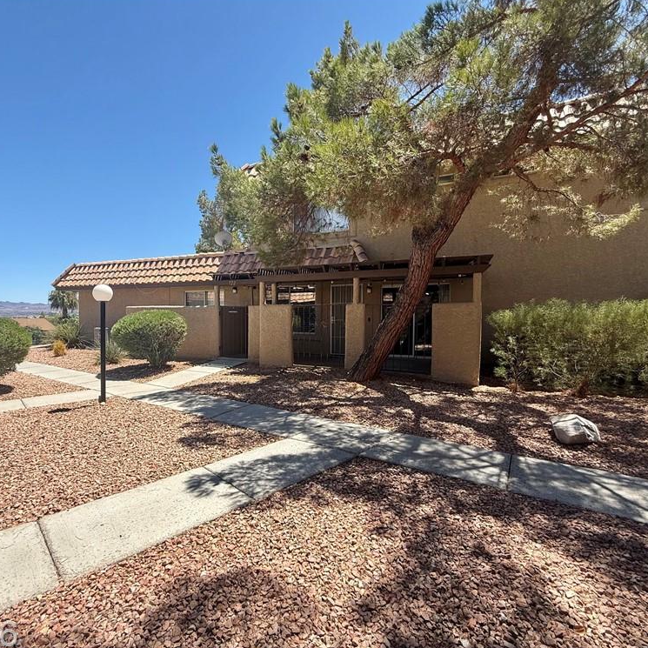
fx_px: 360
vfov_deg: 84.0
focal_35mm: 17
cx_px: 297
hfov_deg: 83.8
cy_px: 326
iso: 50
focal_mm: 2.22
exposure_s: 1/770
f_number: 2.2
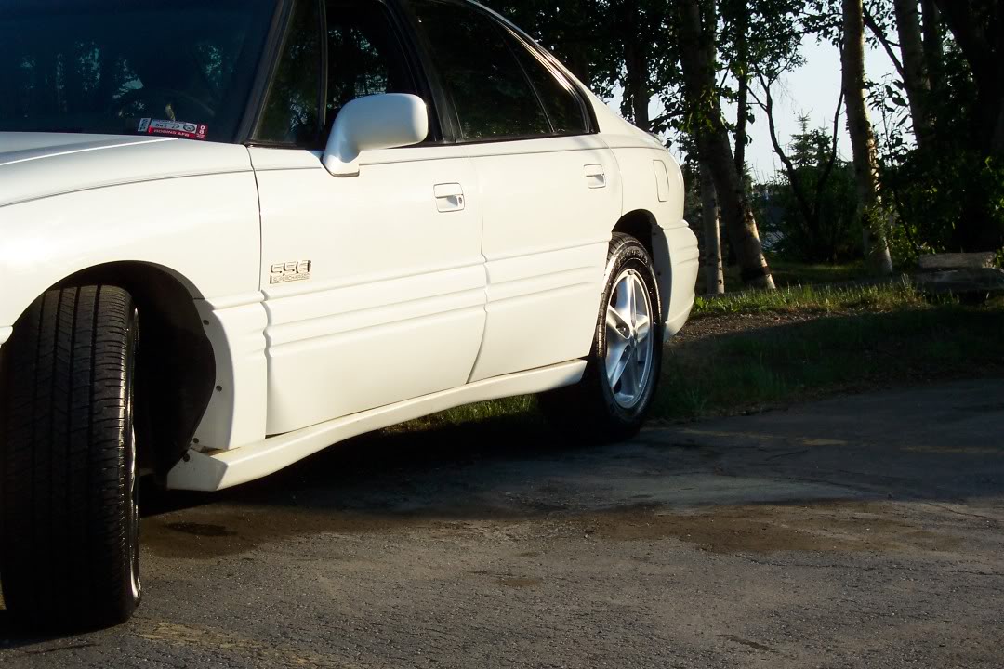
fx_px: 2119
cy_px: 334
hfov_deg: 26.7
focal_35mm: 76
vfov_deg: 17.9
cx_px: 502
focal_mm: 16
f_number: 6.7
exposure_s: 1/250
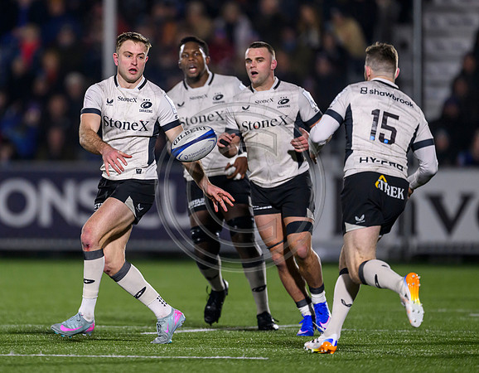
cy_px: 180
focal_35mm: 670
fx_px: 9404
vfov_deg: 2.3
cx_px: 177
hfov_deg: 2.9
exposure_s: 1/1250
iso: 5000
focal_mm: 560
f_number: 4
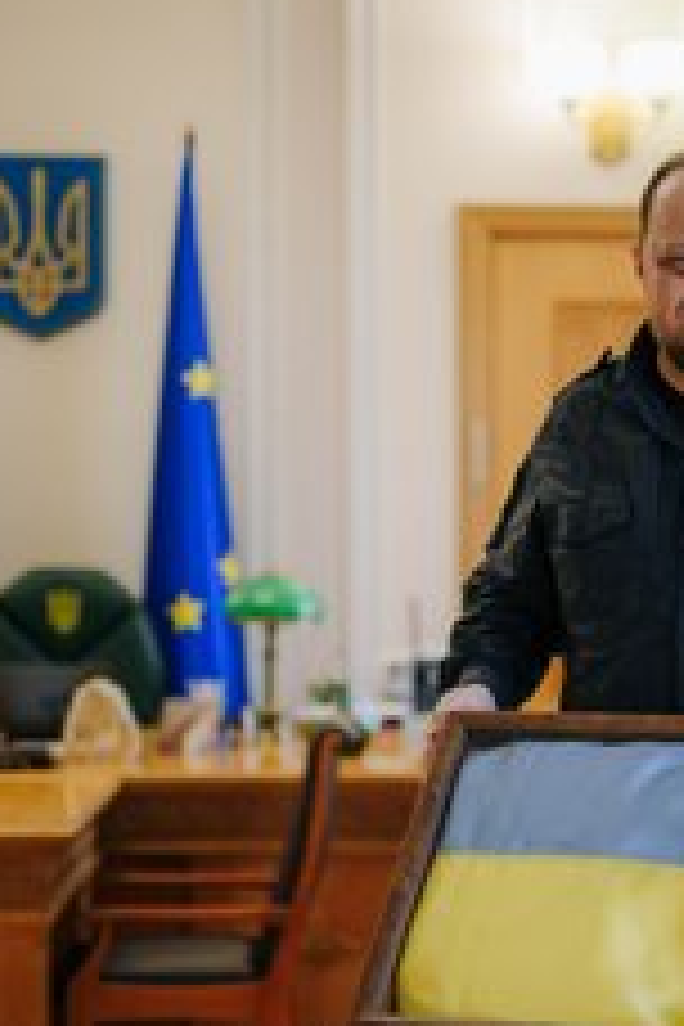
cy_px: 578
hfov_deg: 14.8
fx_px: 2622
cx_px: 567
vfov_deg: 22.1
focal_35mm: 92
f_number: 1.4
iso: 400
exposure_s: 1/320
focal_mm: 50
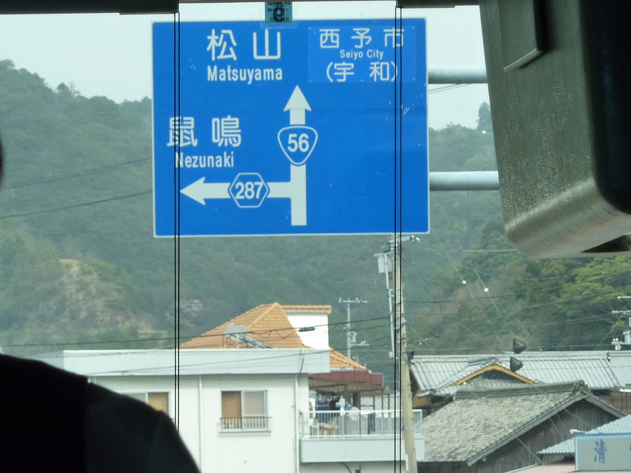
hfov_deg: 11.4
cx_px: 316
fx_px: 3154
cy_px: 236
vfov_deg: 8.6
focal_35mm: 173
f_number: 4.3
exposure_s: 1/400
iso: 160
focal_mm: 15.8
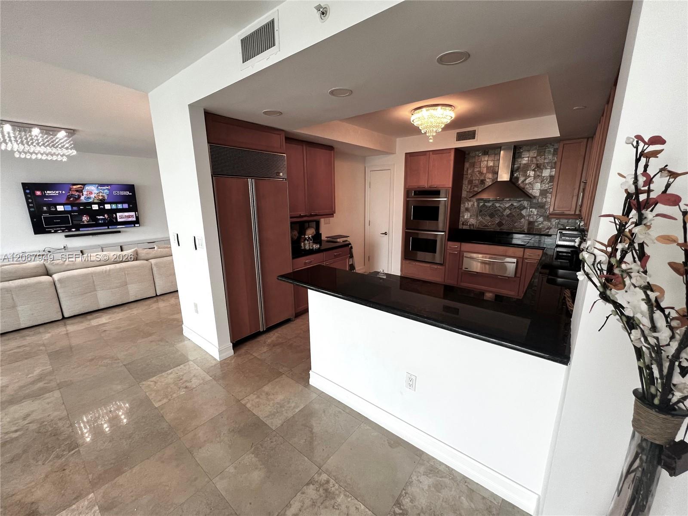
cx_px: 344
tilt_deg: -14.1
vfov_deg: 89.9
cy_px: 258
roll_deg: +1.5
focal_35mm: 13
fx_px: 258
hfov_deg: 106.2
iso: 100
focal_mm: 1.57
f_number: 1.8
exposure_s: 1/120
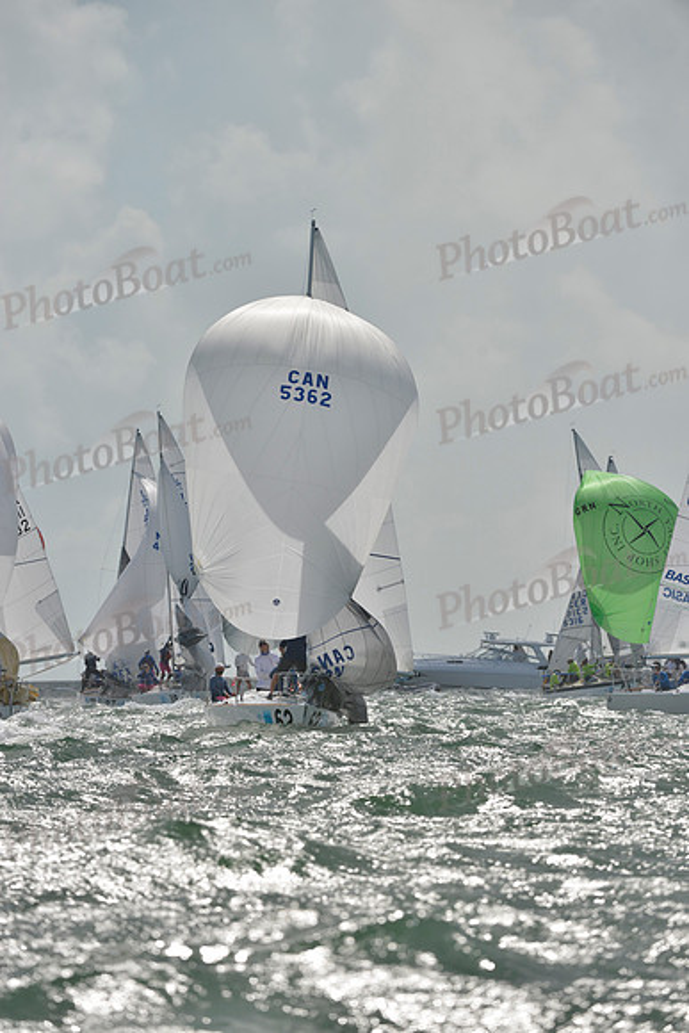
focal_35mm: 300
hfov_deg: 4.6
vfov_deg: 6.9
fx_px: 8607
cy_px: 516
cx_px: 344
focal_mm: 300
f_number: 8
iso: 280
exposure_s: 1/2000
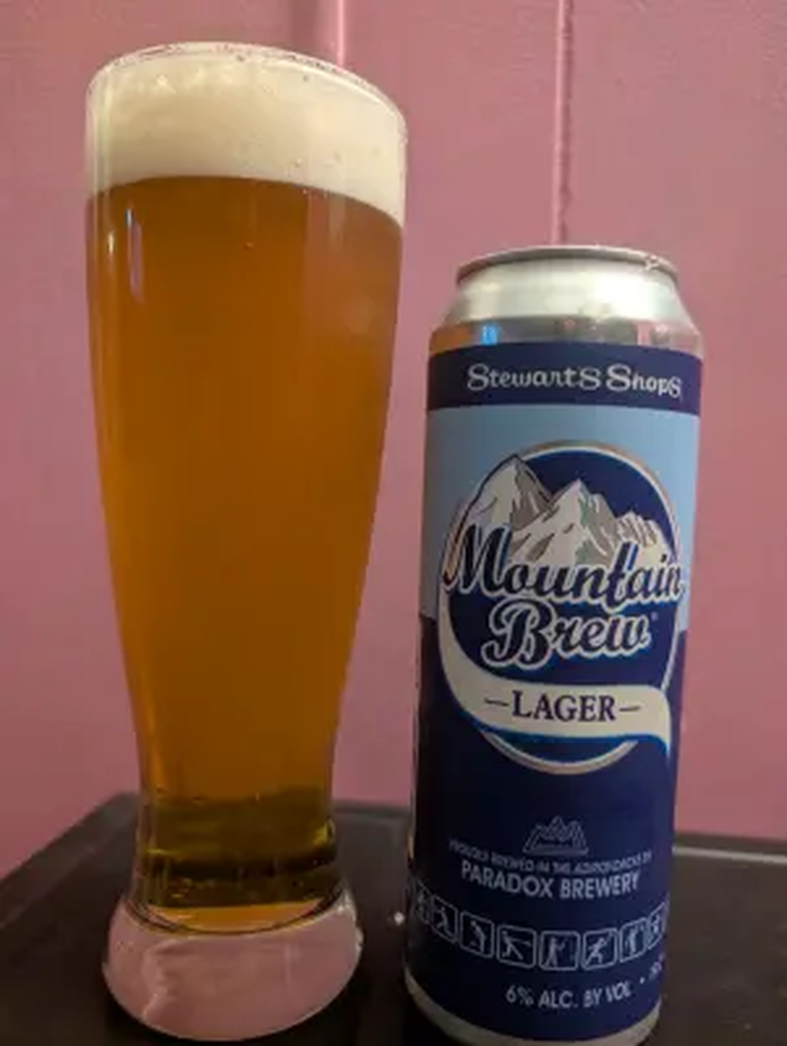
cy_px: 523
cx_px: 394
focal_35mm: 24
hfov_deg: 56.9
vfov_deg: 71.5
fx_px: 726
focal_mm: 6.9
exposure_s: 1/24
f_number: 1.68
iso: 367
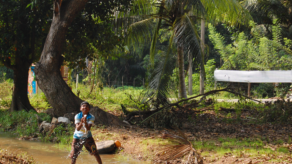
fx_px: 670
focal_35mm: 87
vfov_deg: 14.0
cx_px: 146
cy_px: 82
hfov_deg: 24.6
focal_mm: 55
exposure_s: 1/320
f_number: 9
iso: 800
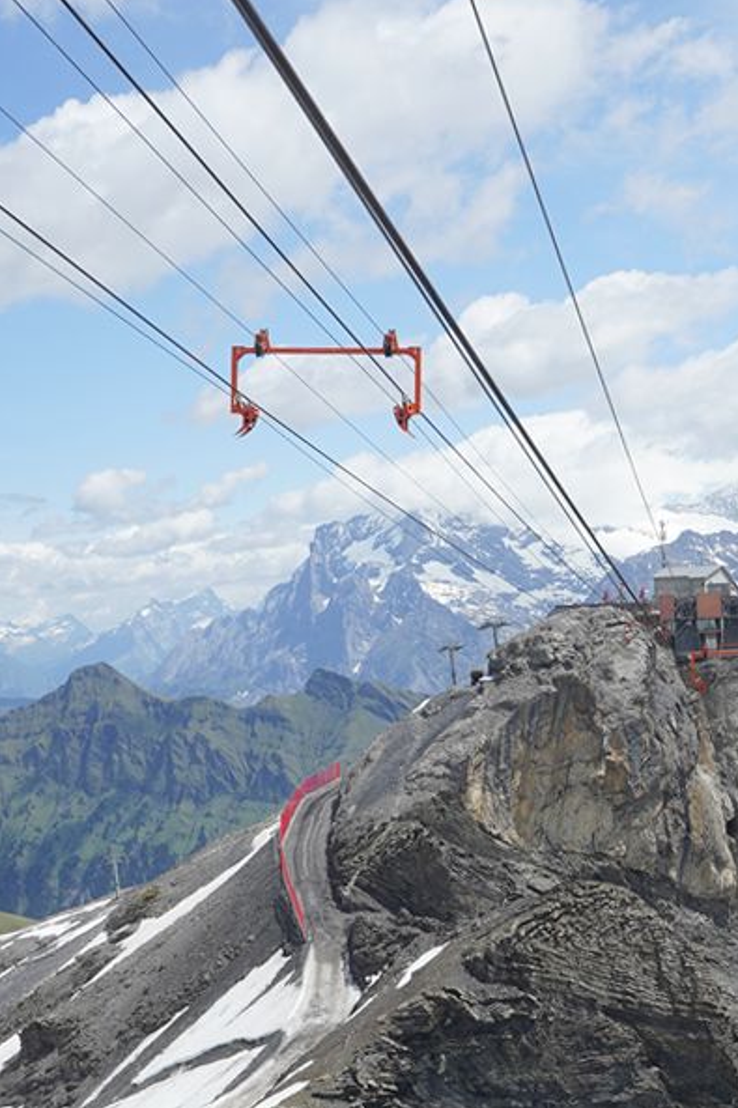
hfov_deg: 16.6
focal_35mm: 81
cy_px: 723
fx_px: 2492
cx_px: 669
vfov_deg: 25.0
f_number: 11
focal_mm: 24
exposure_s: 1/100
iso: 100
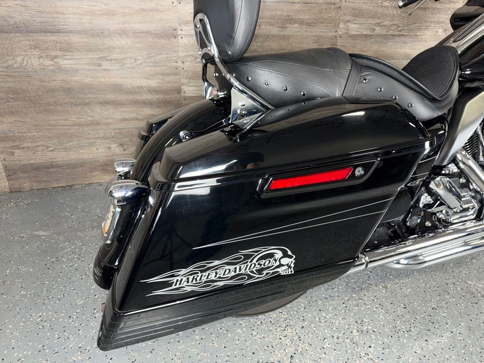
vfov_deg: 56.8
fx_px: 336
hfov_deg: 71.6
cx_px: 242
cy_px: 182
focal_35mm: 24
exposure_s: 1/16
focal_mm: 6.76
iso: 64
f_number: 1.78
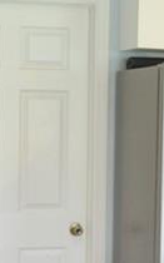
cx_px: 116
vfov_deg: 17.4
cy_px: 196
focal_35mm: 119
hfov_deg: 11.0
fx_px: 852
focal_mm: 24
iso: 2500
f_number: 5
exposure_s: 1/60
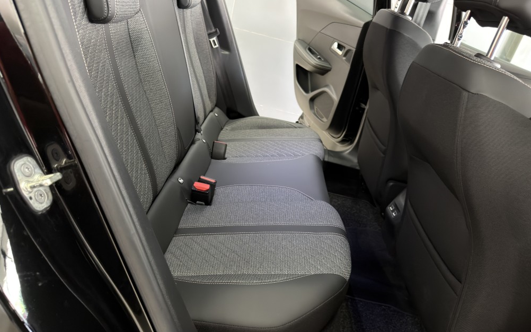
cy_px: 185
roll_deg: -14.2
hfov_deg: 70.4
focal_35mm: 26
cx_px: 268
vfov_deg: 47.5
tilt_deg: -26.0
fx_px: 376
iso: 640
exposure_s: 1/25
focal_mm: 6.76
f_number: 1.78
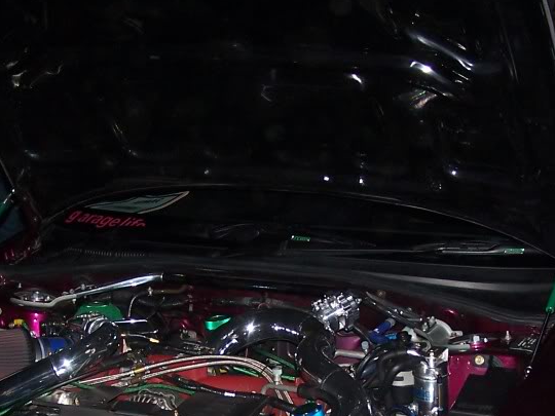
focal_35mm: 81
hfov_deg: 24.1
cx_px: 294
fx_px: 1299
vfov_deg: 17.8
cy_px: 421
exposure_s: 1/60
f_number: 2.8
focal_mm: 6.3
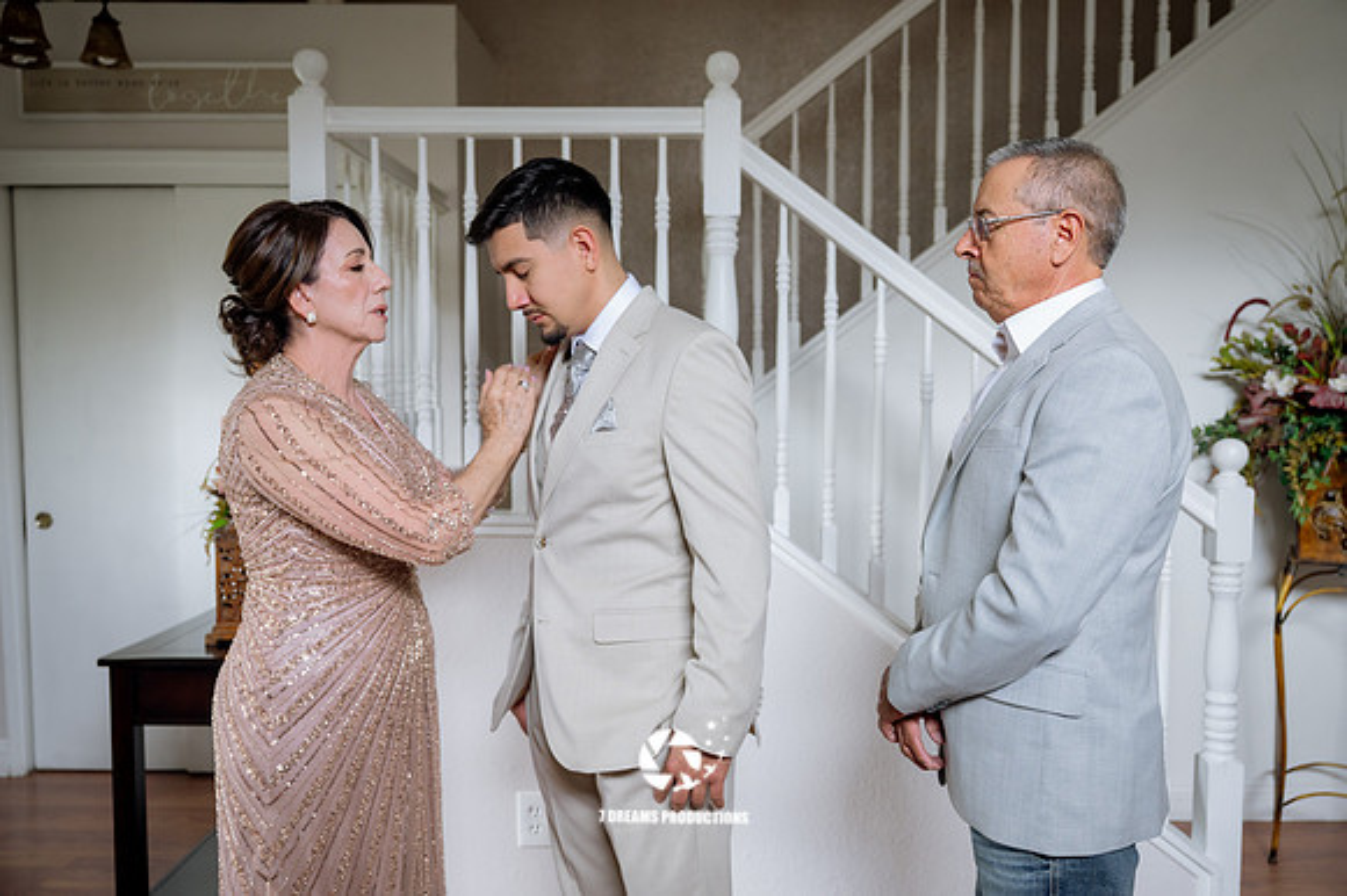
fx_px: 1159
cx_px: 674
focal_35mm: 31
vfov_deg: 42.3
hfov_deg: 60.3
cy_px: 448
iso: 800
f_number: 3.2
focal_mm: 31
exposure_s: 1/100
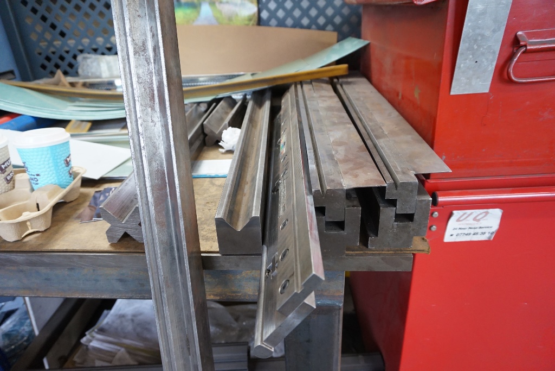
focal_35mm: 24
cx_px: 278
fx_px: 370
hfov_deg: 73.7
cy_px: 186
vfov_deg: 53.1
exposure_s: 1/160
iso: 1600
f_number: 4
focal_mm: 16
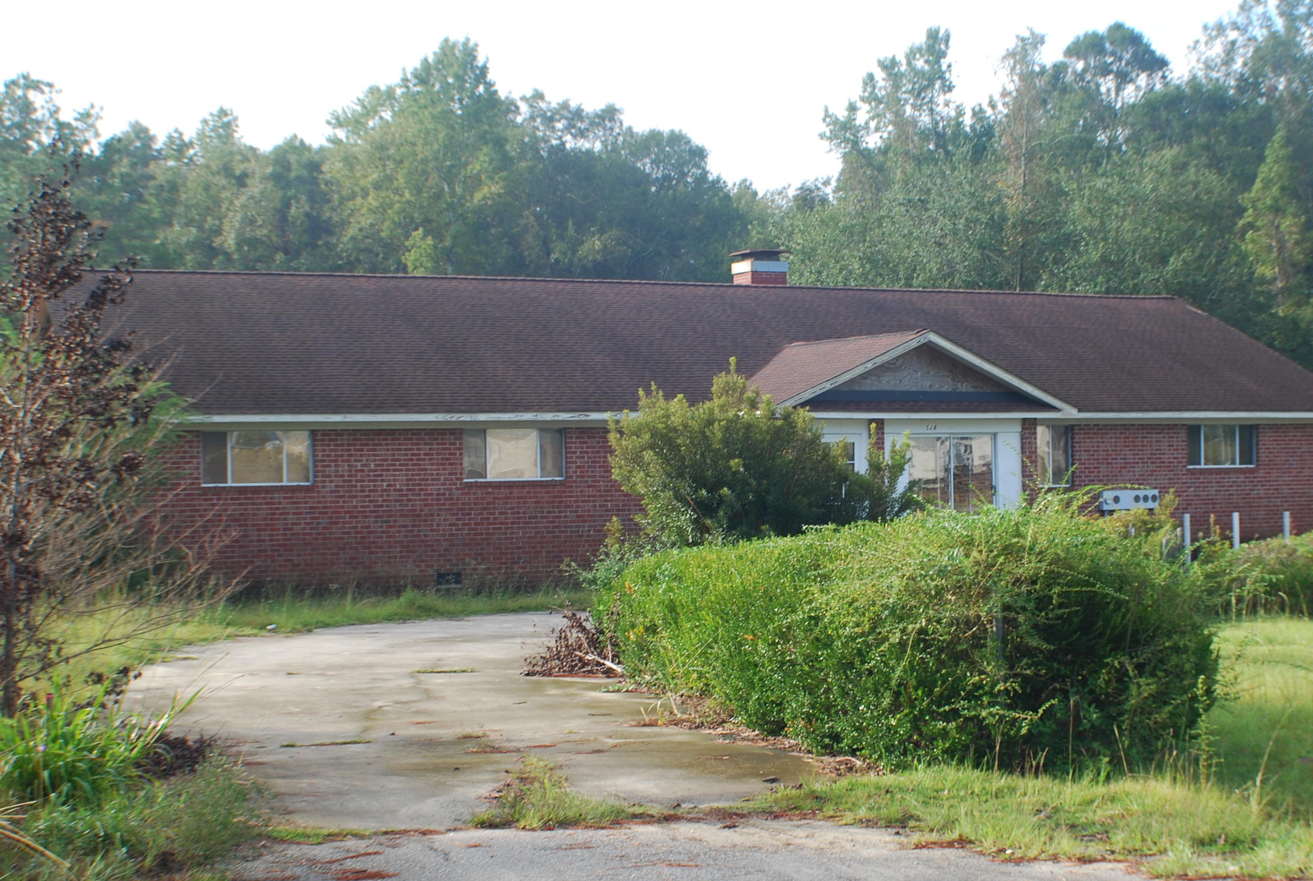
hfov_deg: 28.0
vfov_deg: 19.0
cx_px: 778
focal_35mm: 72
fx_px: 2631
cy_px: 492
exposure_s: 1/60
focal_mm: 38
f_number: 8
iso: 125
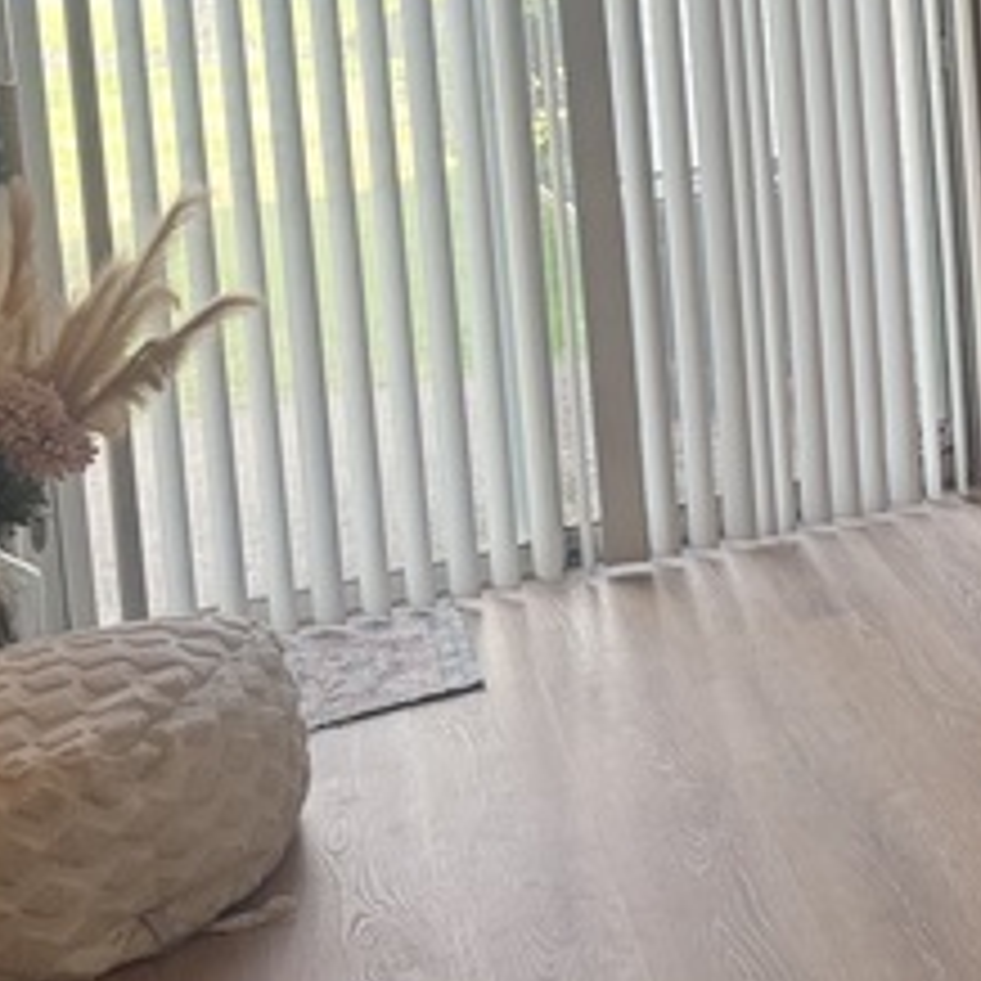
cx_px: 1343
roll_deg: +3.5
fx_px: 2084
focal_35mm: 65
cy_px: -40
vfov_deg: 25.0
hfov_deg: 22.9
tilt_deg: -5.2
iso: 125
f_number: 1.78
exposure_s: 1/120
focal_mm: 6.76
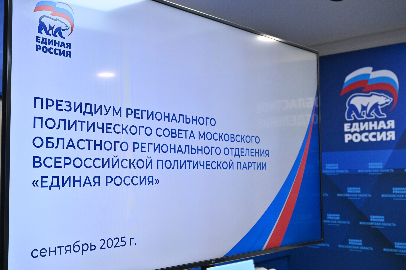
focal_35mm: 46
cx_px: 203
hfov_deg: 42.7
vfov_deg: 29.2
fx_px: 519
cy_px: 135
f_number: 5.6
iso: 3200
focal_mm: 46
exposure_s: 1/320
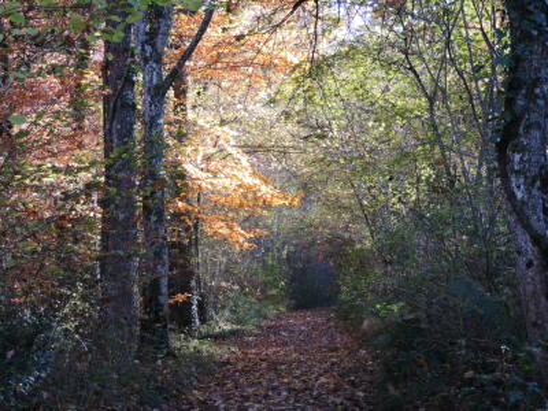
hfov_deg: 19.6
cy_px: 206
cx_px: 274
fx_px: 1583
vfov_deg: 14.8
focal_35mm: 100
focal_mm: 17.8
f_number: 4.1
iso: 320
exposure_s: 1/100
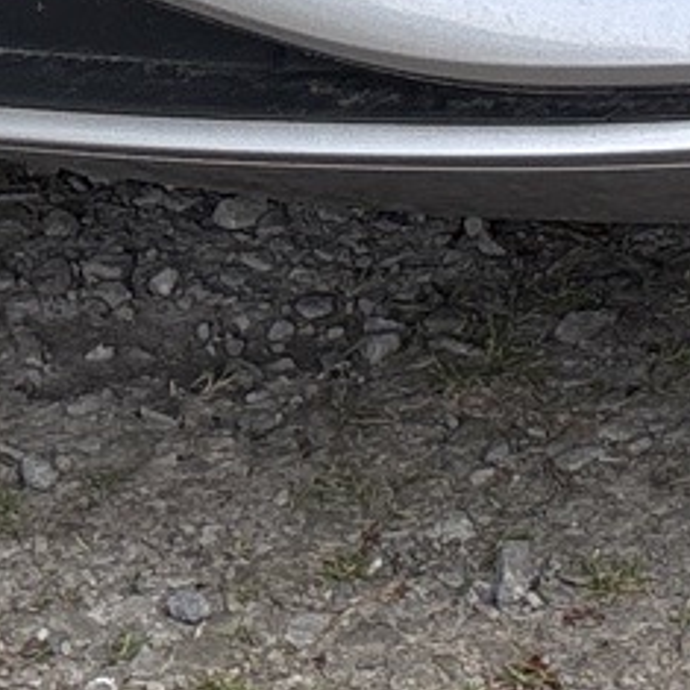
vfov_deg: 8.4
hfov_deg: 8.9
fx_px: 4240
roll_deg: -0.2
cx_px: 1295
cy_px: -1031
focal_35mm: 188
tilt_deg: -16.6
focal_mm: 5.96
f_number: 1.6
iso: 50
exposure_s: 1/675
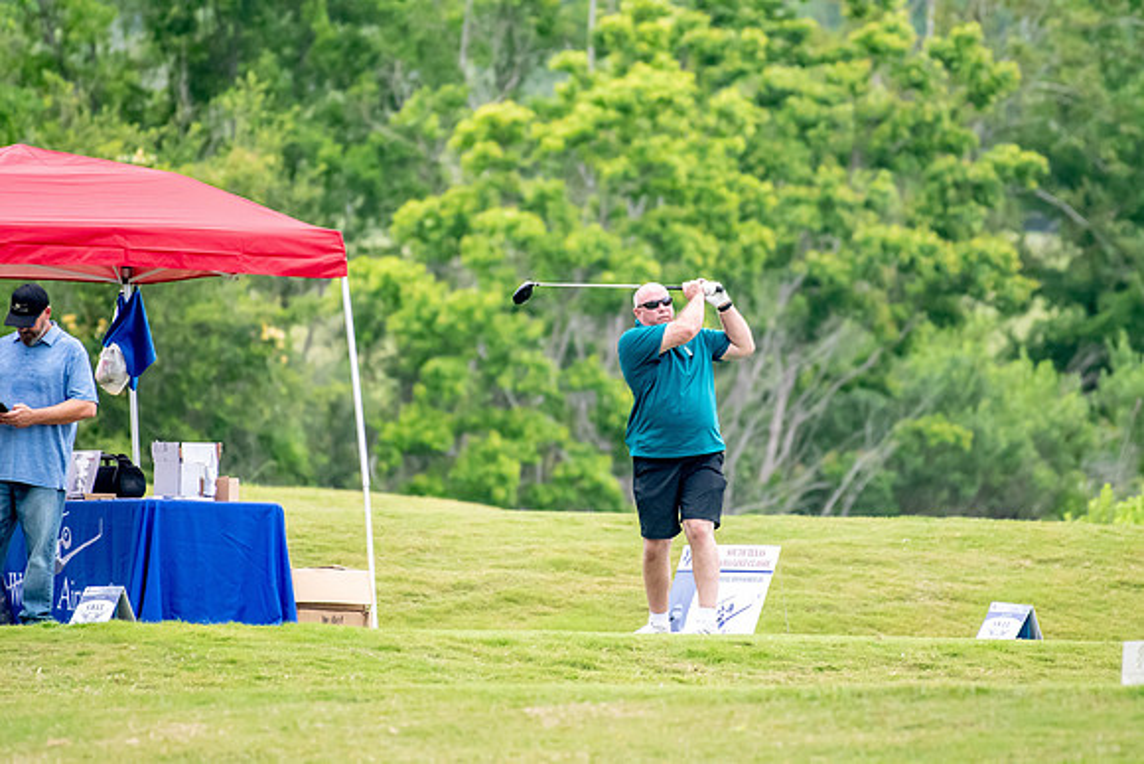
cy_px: 382
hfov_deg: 2.7
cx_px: 572
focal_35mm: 750
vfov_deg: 1.8
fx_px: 23838
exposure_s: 1/2000
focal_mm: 500
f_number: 5.6
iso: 3200
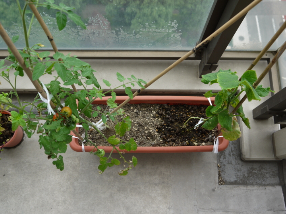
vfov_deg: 39.7
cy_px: 107
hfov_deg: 51.4
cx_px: 143
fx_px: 297
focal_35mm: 36
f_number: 5
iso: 160
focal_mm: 18
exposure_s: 1/160
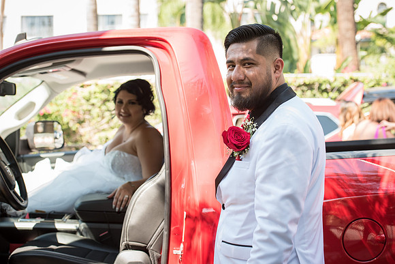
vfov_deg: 19.5
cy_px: 132
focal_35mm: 70
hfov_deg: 28.8
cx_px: 198
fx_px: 768
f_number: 5
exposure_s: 1/400
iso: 640
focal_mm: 70
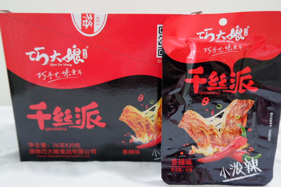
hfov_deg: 67.4
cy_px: 94
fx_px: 211
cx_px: 140
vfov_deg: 47.9
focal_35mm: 27
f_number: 4
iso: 800
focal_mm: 18.1
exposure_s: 1/13
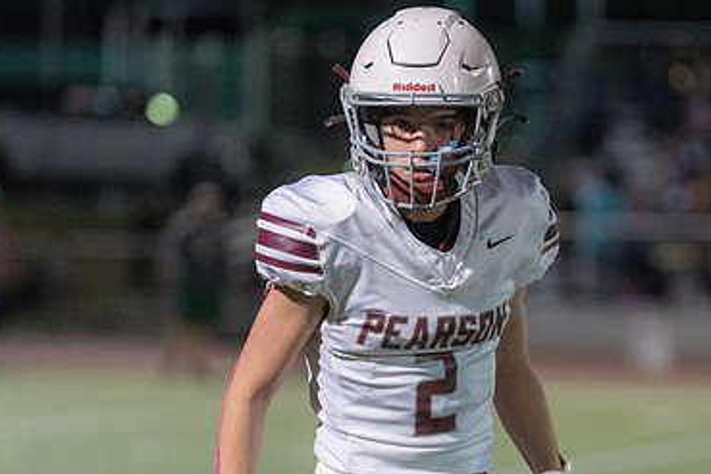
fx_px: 5569
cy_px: 313
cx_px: 415
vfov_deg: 4.9
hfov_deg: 7.3
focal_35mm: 282
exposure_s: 1/1250
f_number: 2.8
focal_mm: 155
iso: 5000
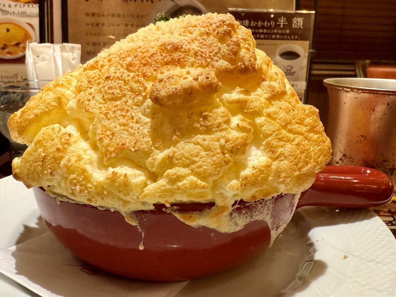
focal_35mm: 24
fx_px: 275
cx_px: 198
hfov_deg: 71.6
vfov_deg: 56.8
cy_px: 148
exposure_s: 1/50
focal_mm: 2.22
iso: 320
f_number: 2.2
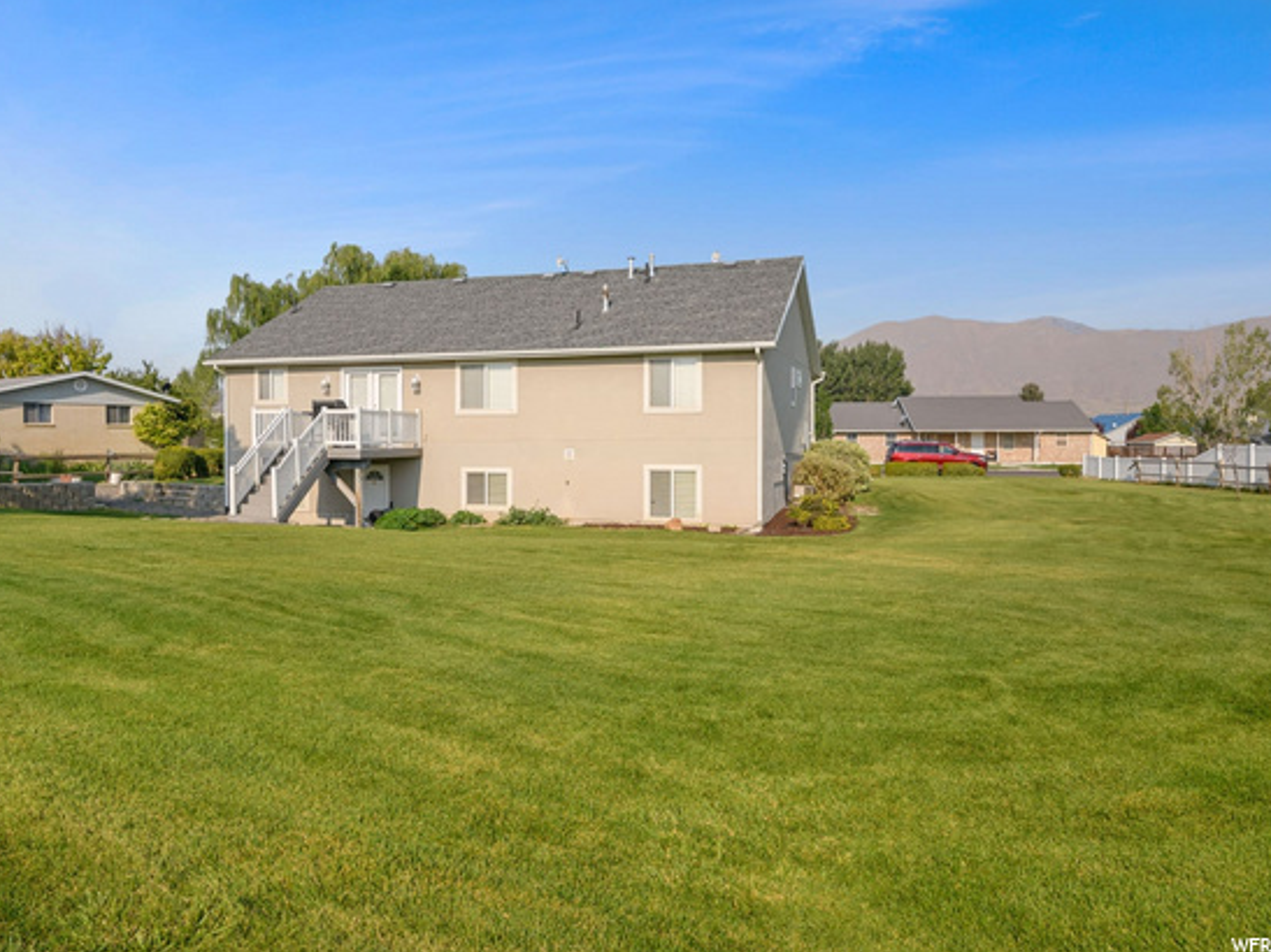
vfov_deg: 51.3
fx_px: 991
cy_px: 459
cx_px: 562
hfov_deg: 65.1
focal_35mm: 27
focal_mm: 24
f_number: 8
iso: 320
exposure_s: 1/800
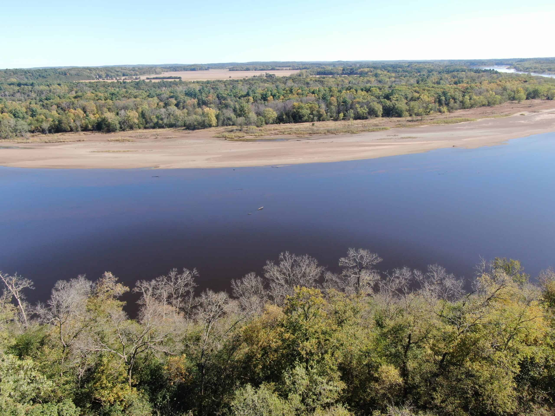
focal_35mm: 24
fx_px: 385
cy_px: 208
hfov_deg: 71.6
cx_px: 278
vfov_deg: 56.8
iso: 110
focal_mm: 4.39
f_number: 2.8
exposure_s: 1/640
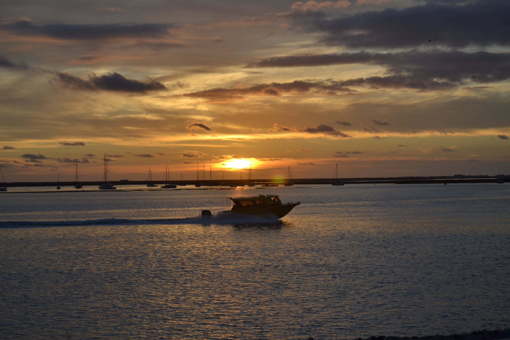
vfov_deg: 18.2
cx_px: 255
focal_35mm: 75
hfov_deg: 27.0
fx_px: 1062
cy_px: 170
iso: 400
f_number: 7.1
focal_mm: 50
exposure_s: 1/1250
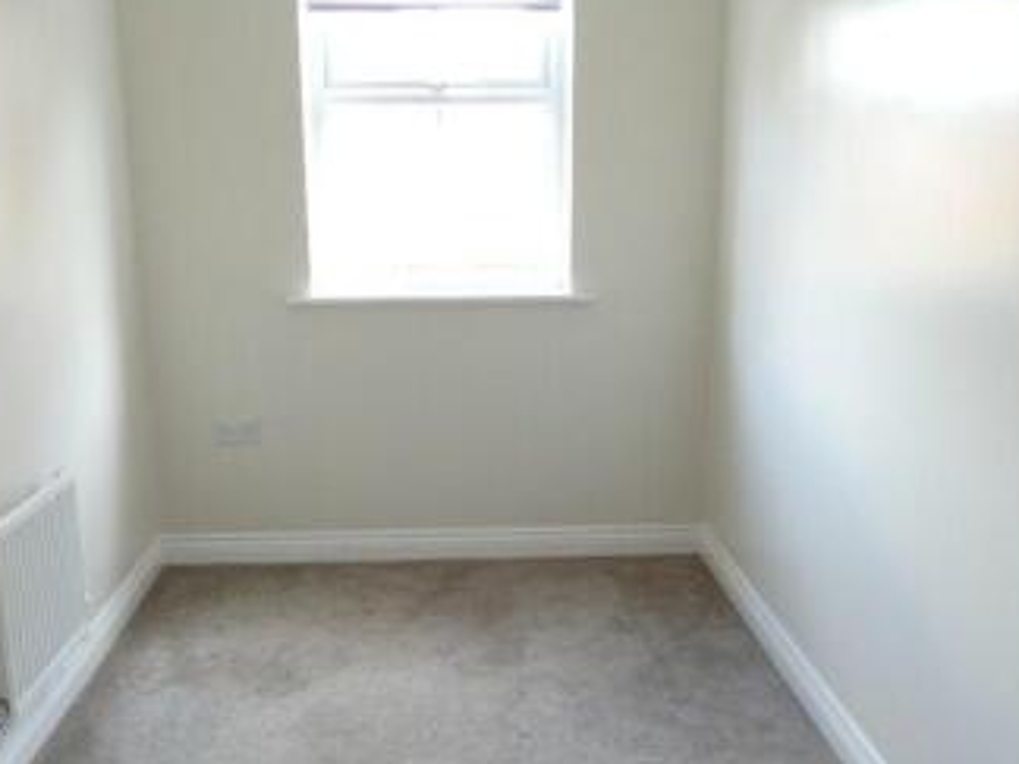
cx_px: 473
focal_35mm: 36
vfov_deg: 39.5
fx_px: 1060
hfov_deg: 51.3
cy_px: 448
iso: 400
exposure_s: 1/60
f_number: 2.8
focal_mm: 3.6
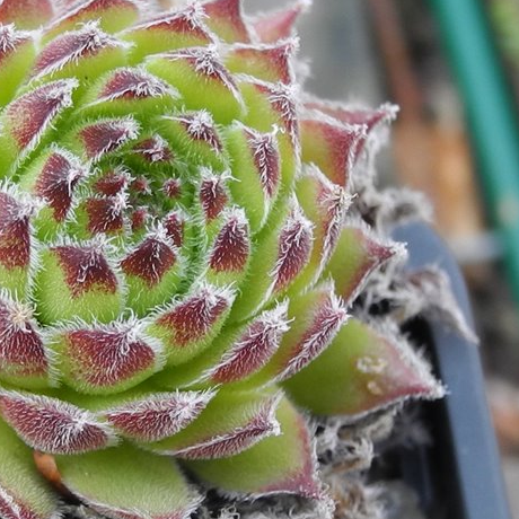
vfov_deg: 39.1
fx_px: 729
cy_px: 225
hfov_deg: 37.9
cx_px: 115
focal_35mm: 43
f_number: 2.8
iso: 100
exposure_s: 1/100
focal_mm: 6
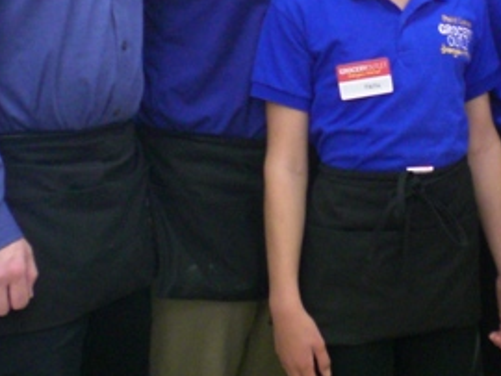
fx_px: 1304
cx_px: 334
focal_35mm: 90
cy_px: -39
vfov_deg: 16.0
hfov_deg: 21.7
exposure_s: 1/25
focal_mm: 6.3
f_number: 3.1
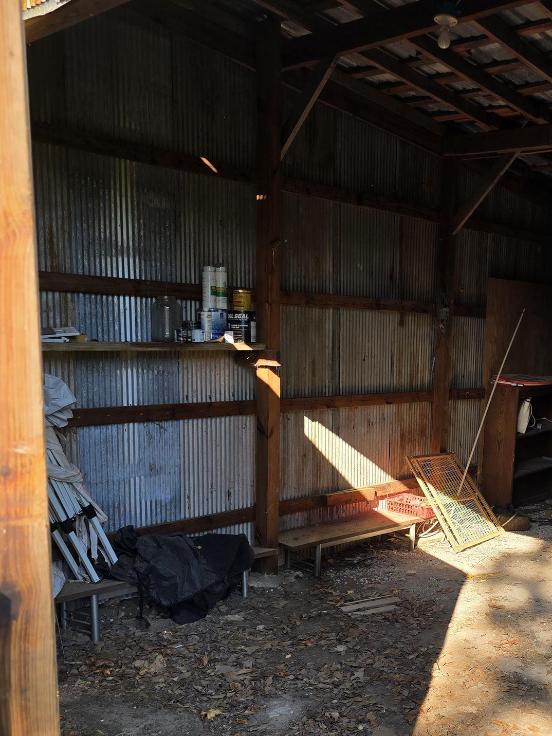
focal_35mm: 37
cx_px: 440
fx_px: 787
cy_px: 430
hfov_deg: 37.3
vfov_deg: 49.9
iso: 12
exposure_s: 1/180
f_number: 1.7
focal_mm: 6.3
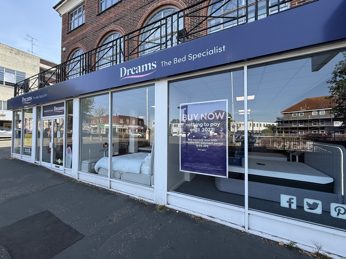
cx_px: 173
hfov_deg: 102.1
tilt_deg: +2.6
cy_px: 130
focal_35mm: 14
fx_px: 140
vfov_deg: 85.7
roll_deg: -1.3
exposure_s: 1/393
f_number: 2.2
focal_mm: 2.22
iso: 50
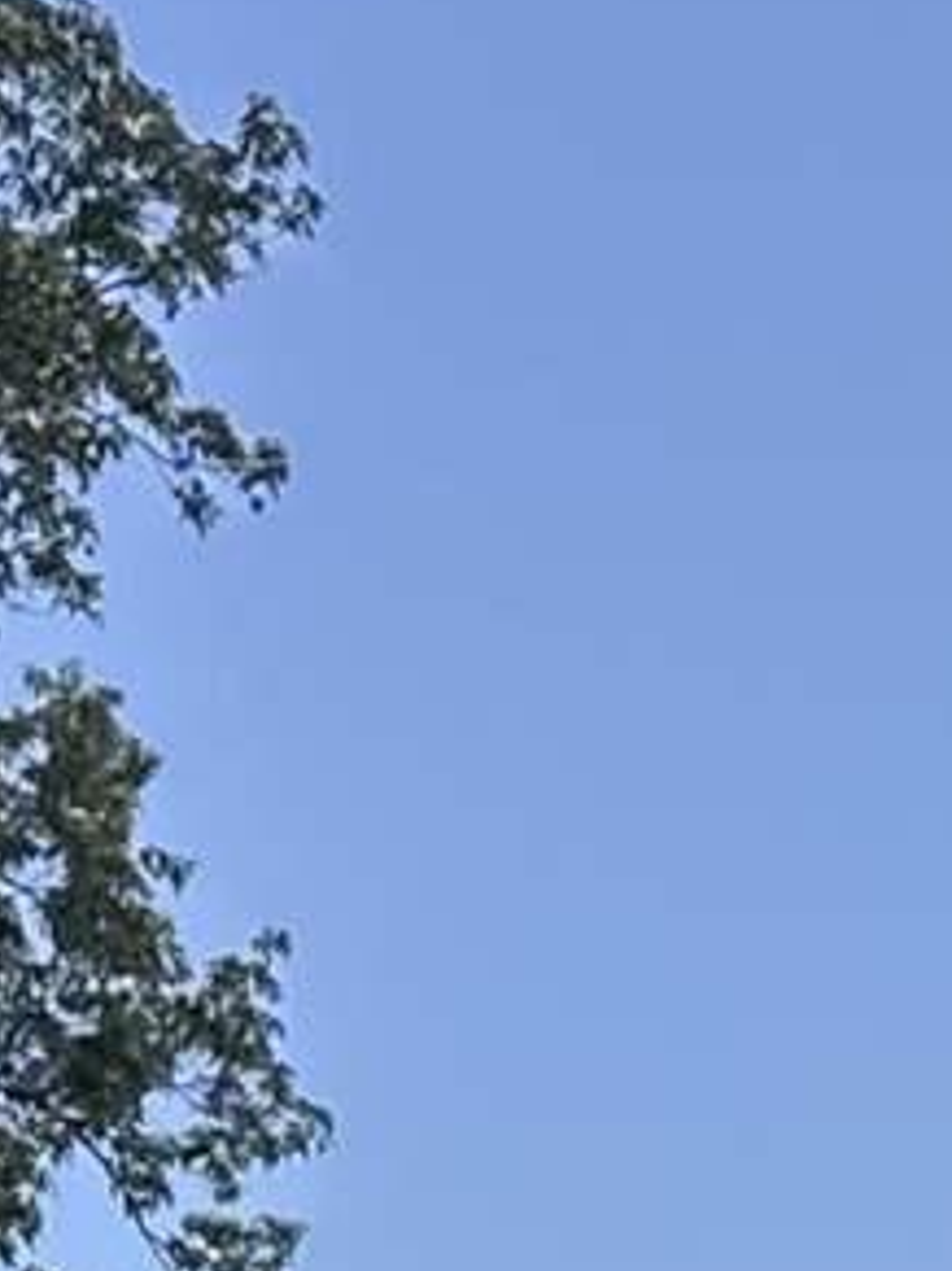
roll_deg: -1.2
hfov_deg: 7.3
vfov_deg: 8.7
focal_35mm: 190
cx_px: 2411
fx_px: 6972
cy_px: 3778
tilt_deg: +1.2
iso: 80
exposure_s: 1/3759
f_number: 1.78
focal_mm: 6.76
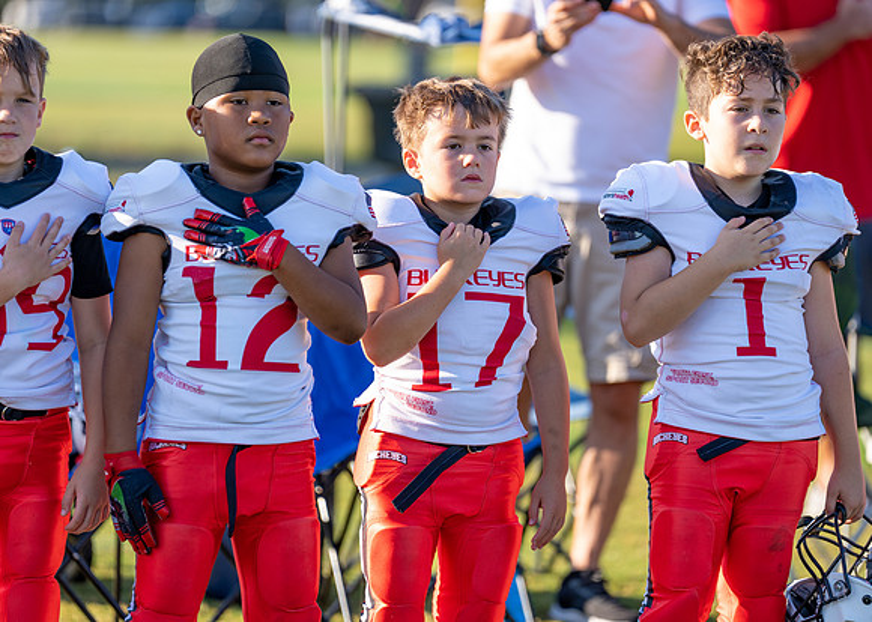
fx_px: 5708
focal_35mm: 231
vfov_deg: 6.2
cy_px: 292
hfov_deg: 8.7
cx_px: 463
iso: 100
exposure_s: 1/640
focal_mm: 200
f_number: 2.8
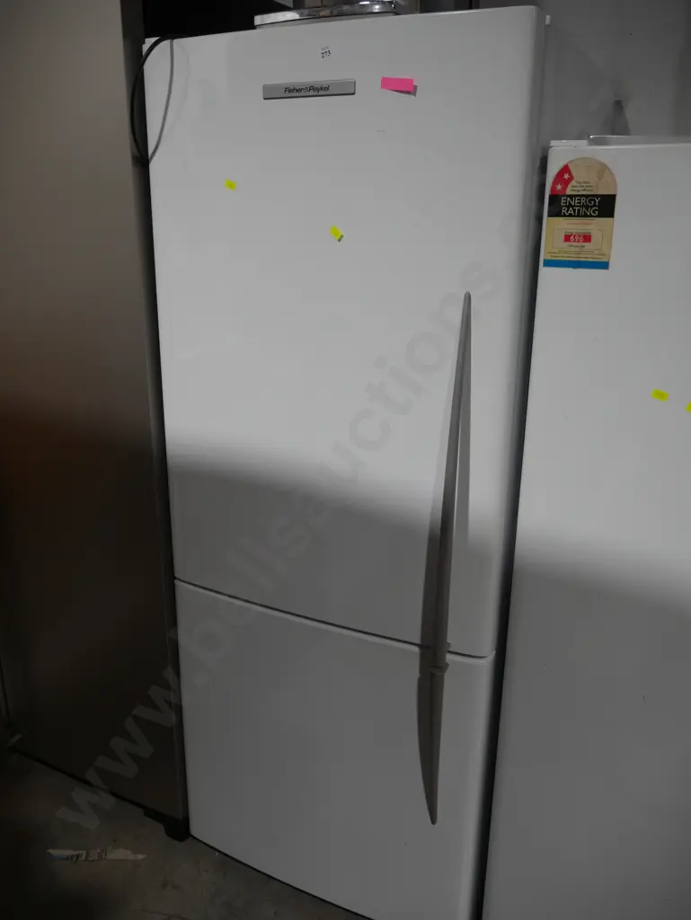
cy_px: 460
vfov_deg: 63.4
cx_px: 346
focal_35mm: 28
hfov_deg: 49.8
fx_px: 745
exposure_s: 1/80
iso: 200
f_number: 3.5
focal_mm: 14
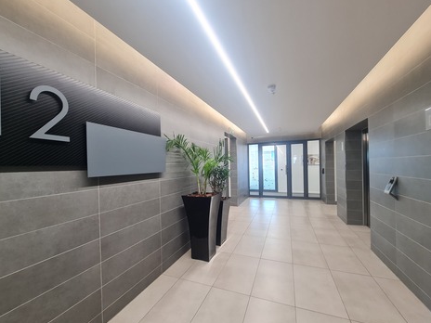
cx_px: 201
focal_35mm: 14
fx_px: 174
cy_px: 167
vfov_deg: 85.6
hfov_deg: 101.9
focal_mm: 2.2
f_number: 2.2
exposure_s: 1/50
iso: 200
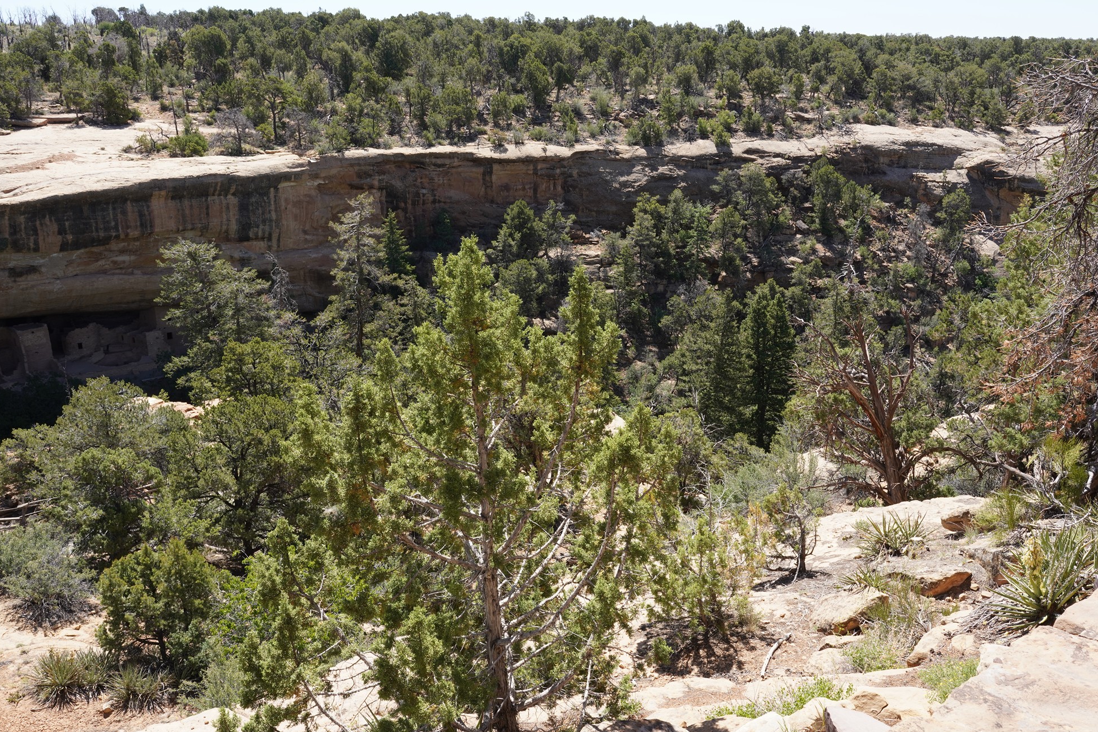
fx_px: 1037
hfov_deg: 55.8
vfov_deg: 38.9
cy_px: 368
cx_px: 561
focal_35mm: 34
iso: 250
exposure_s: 1/100
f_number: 14
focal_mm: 33
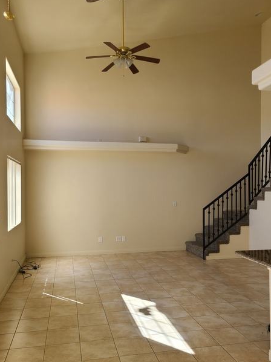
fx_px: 303
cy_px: 190
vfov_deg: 61.6
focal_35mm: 29
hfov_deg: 48.2
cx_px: 125
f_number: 1.8
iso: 40
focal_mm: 5.4
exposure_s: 1/172
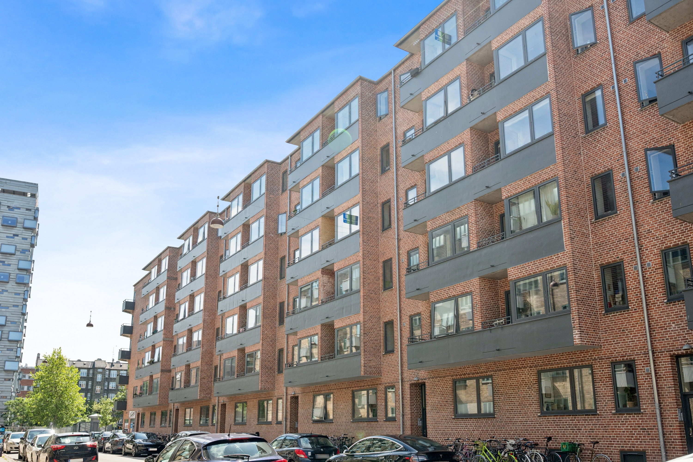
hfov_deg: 61.9
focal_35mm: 30
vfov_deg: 43.6
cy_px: 231
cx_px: 346
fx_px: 577
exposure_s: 1/2500
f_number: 4
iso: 400
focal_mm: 30
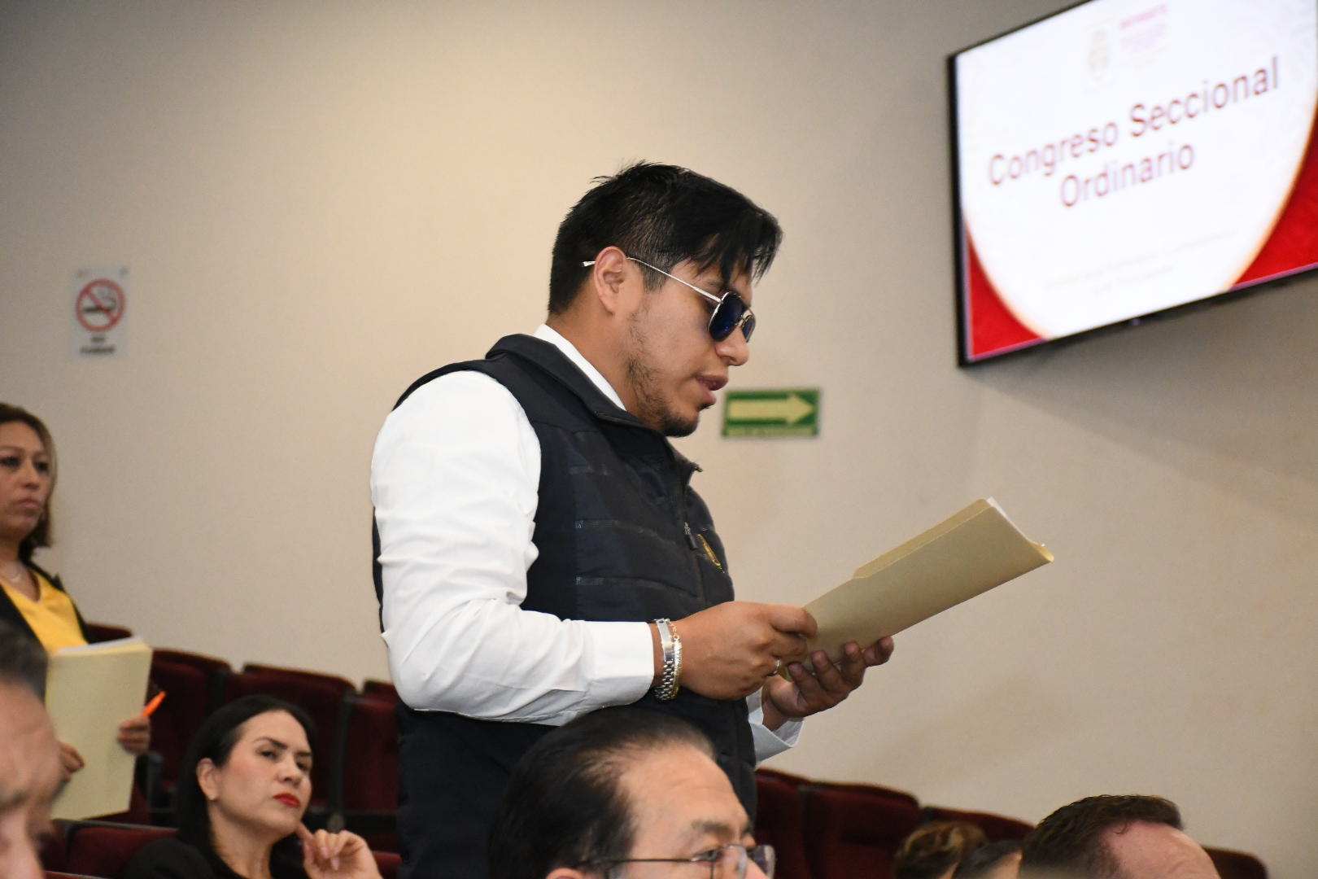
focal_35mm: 99
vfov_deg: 13.8
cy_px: 440
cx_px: 659
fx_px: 3624
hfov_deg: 20.6
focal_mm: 66
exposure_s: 1/125
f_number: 5.6
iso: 6400
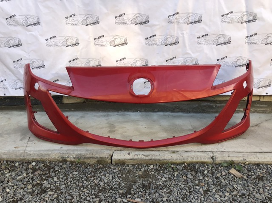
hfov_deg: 63.5
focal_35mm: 28
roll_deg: +1.3
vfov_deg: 49.7
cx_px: 136
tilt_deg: -17.3
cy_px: 102
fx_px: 220
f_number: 1.8
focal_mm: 3.99
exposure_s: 1/120
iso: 40
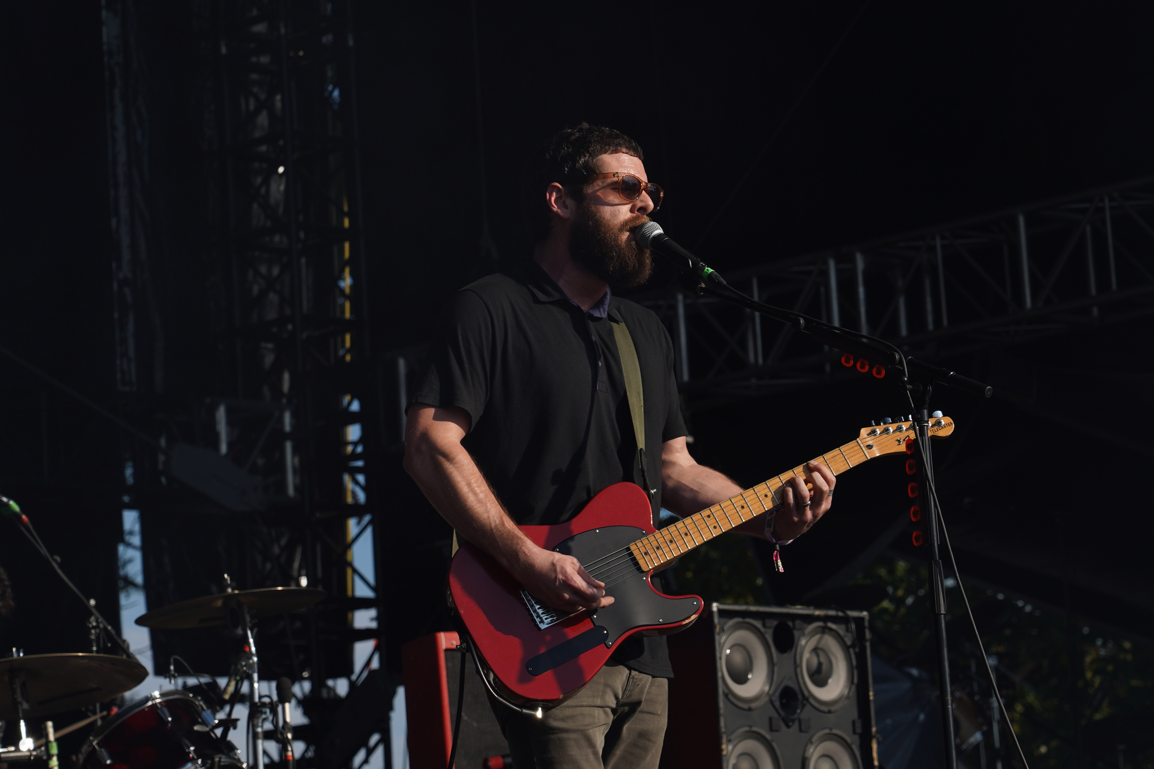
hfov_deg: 14.6
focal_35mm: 141
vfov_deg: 9.7
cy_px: 412
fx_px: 4520
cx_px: 606
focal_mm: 105
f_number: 8
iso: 100
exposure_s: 1/640
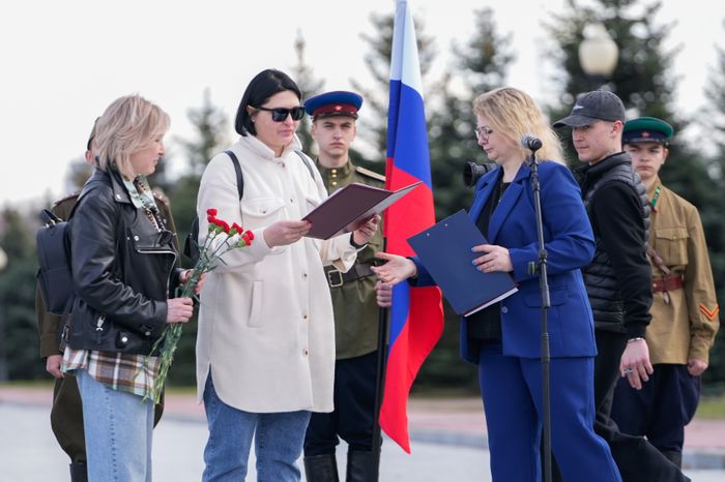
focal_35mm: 200
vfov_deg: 6.9
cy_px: 241
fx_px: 4026
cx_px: 362
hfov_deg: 10.3
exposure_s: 1/640
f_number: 4
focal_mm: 200
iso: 320
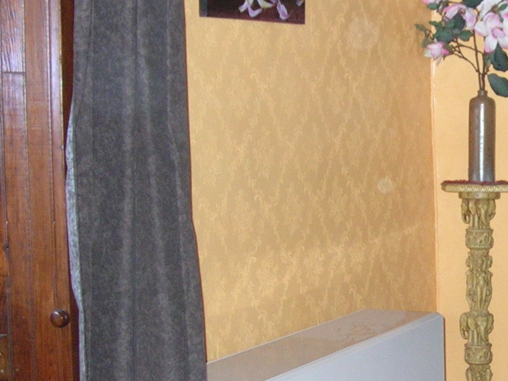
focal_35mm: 99
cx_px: 562
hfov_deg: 19.0
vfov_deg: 14.9
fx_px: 1452
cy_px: 270
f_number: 2.7
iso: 106
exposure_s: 1/60.1
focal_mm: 6
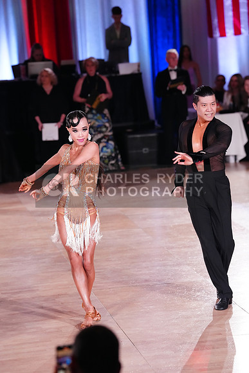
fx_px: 1337
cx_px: 124
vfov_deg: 15.9
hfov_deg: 10.6
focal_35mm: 129
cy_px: 186
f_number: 3.5
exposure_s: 1/500
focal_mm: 129
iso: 3200
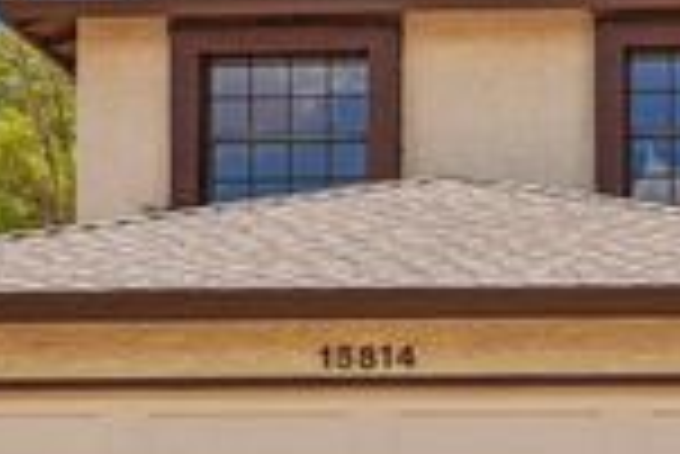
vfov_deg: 12.5
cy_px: 425
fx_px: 2061
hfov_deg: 18.5
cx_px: 590
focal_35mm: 109
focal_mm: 33
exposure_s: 1/400
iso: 400
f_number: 13
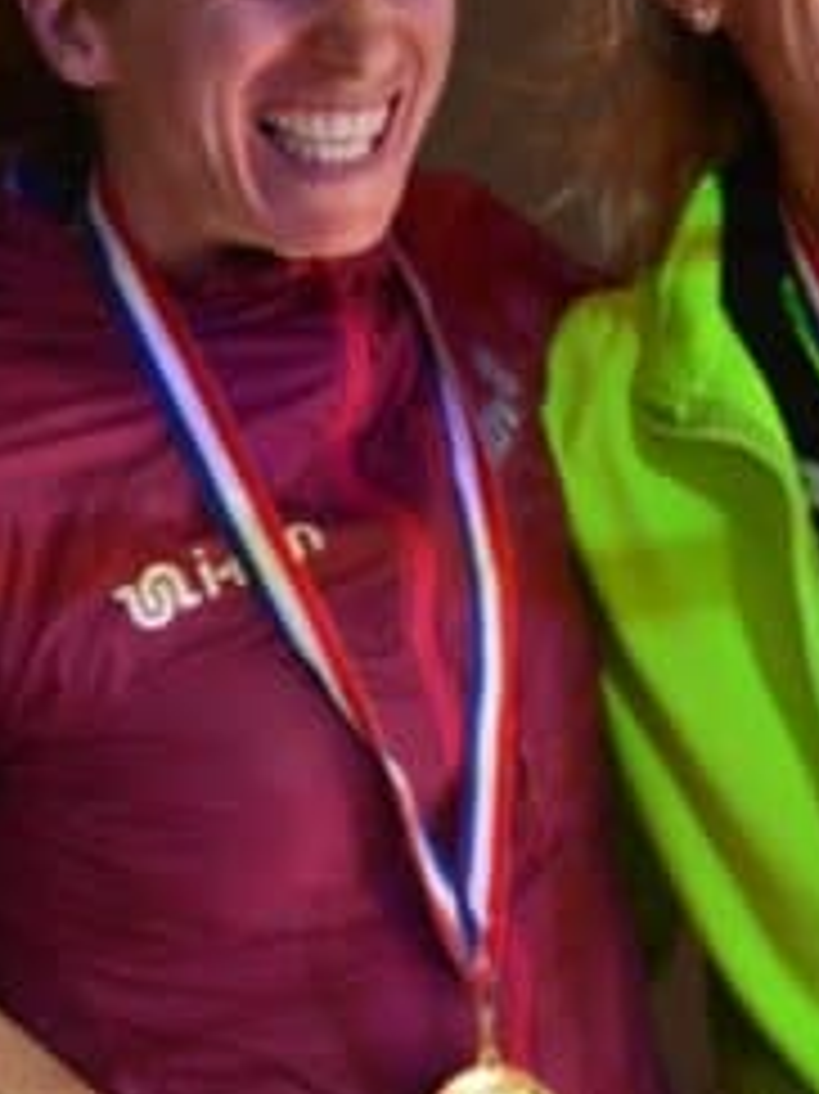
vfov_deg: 6.2
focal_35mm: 319
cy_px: 333
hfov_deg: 4.7
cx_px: 562
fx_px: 10072
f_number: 5.6
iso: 800
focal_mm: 70
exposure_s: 1/80
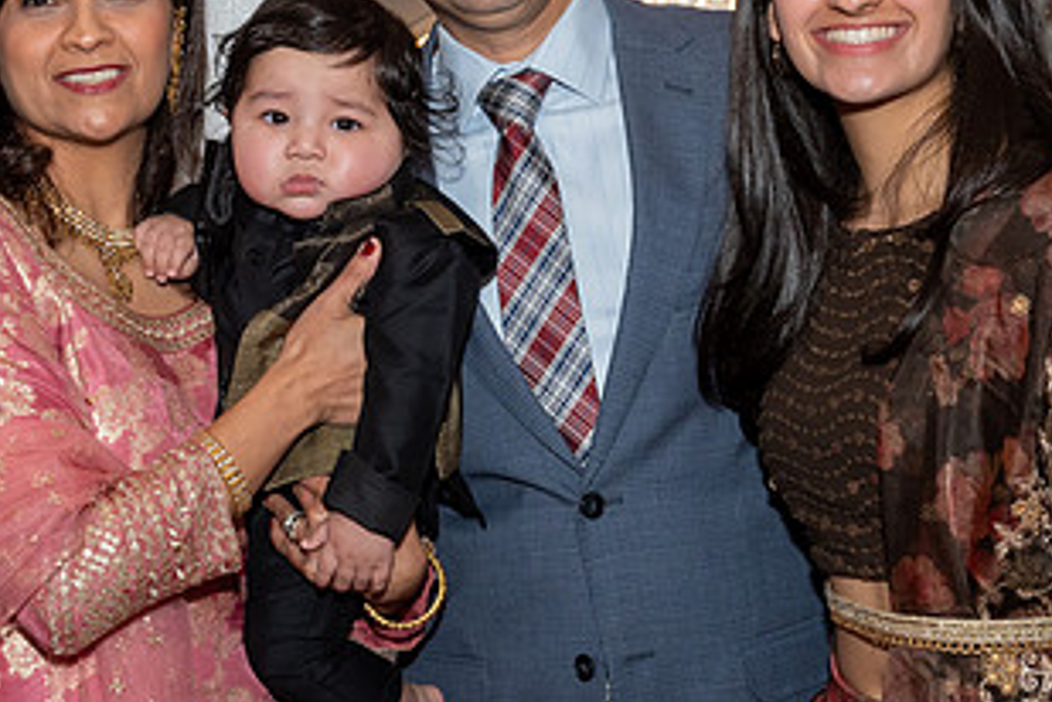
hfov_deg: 19.0
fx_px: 3127
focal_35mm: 107
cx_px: 302
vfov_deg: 12.8
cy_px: 252
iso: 500
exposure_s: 1/250
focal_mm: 35
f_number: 7.1
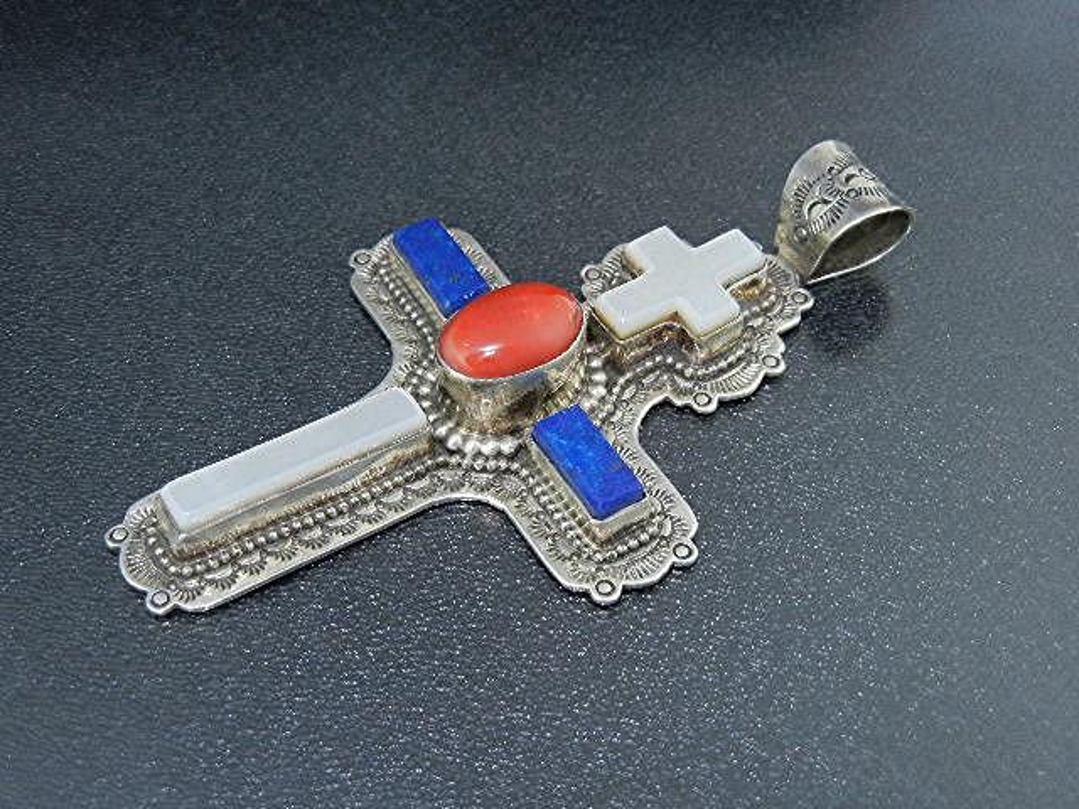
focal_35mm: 59
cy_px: 404
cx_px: 540
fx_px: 1839
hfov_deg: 32.7
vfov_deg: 24.8
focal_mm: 10.6
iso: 360
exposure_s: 1/30
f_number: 4
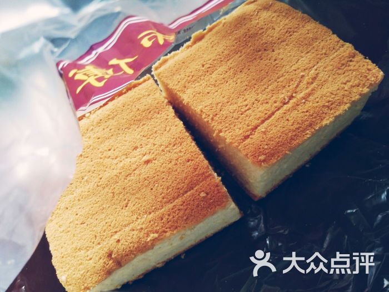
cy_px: 146
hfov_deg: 67.3
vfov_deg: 53.1
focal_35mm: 26
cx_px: 194
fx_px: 292
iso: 160
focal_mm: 3.88
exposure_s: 1/50
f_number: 2
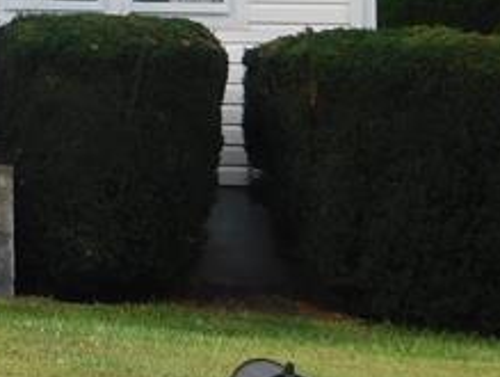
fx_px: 3038
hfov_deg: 8.9
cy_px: -272
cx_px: -505
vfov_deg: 6.9
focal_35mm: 210
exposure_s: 1/400
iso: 125
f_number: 3.7
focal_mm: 8
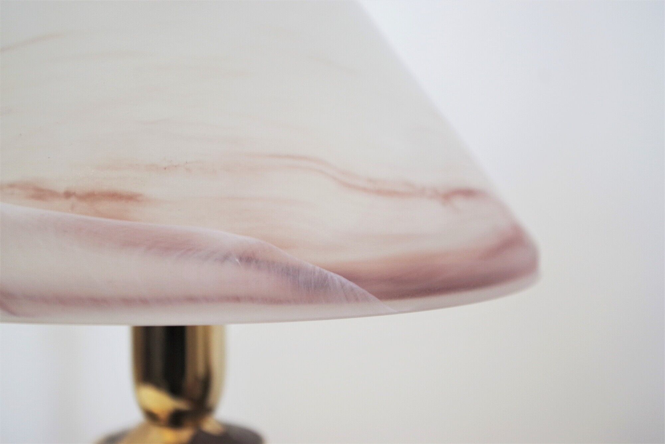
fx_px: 960
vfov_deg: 26.0
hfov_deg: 38.2
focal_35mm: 52
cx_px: 332
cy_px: 222
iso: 400
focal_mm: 35
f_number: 4.5
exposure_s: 1/80
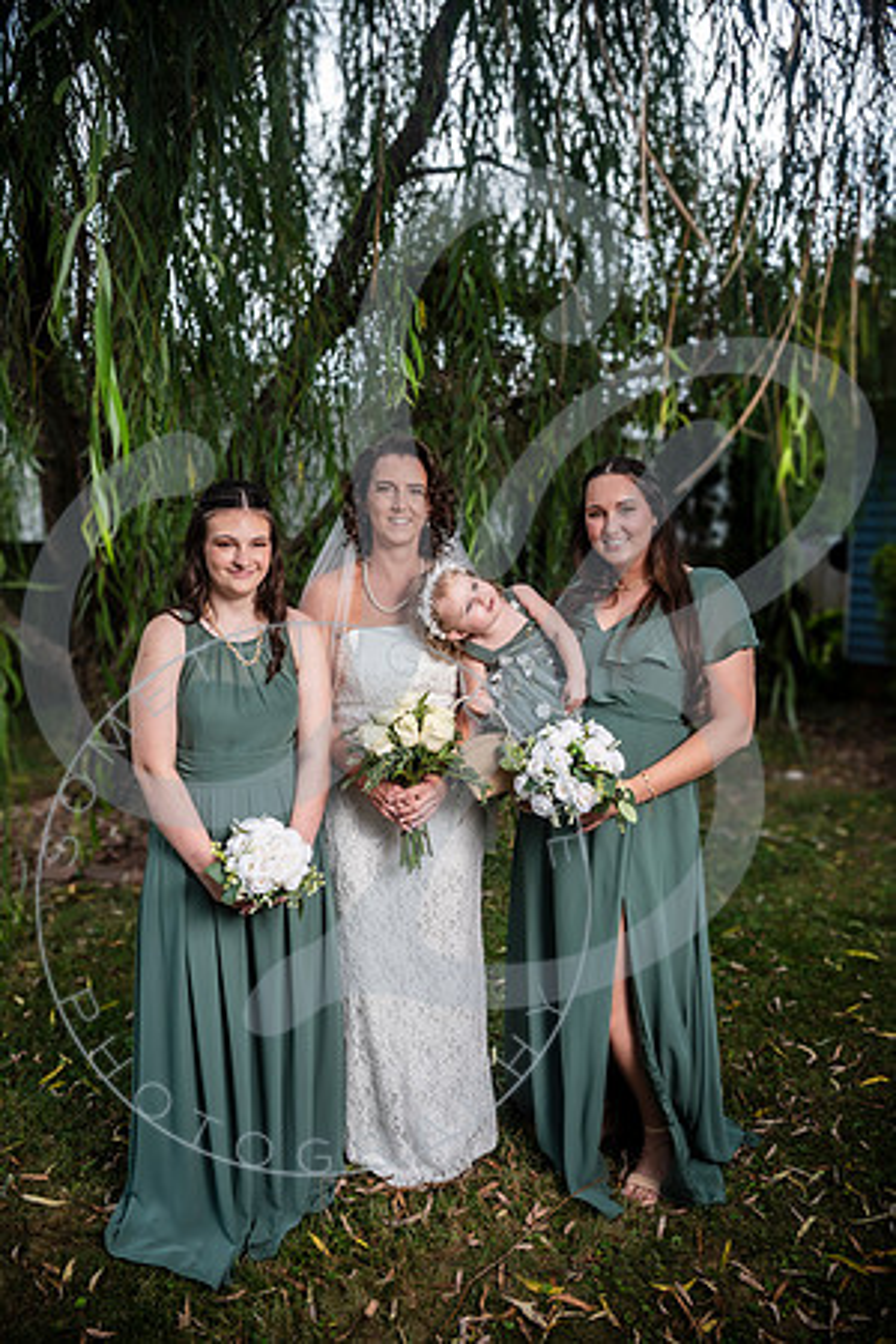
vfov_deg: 73.7
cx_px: 448
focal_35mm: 24
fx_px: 896
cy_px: 672
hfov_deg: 53.1
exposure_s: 1/250
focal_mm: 24
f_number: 2.8
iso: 100
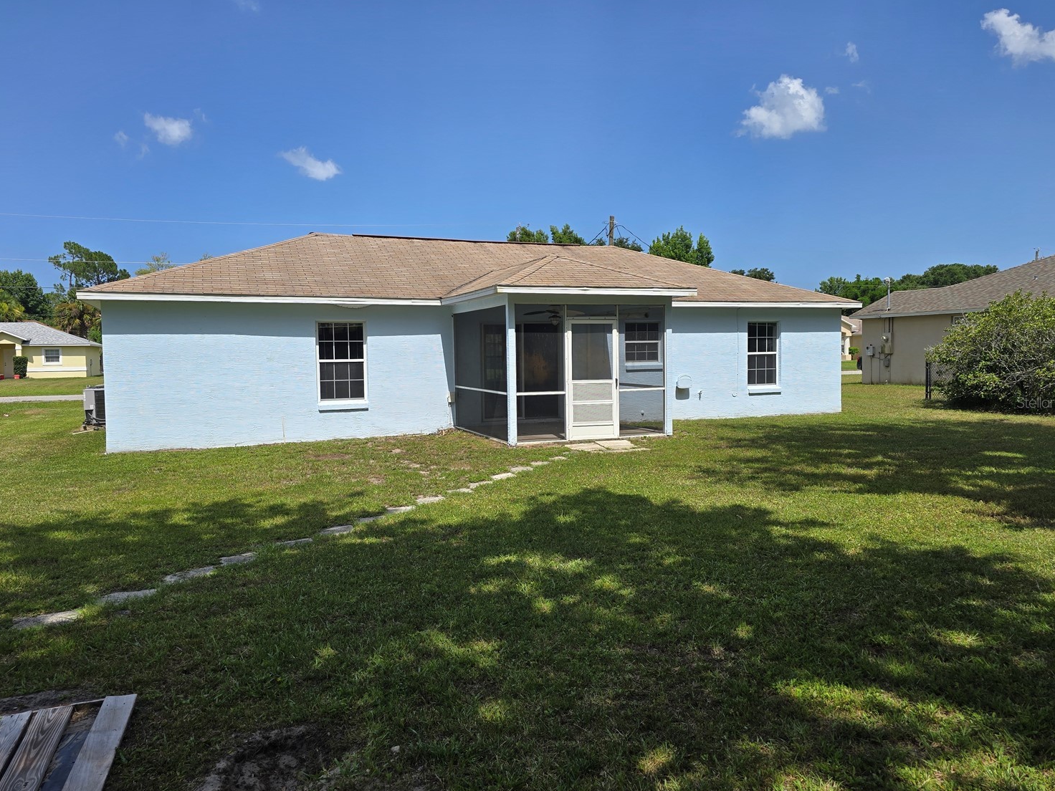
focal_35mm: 25
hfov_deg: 69.4
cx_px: 511
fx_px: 762
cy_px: 402
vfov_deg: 54.9
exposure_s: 1/868
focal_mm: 6.3
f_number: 1.7
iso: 12
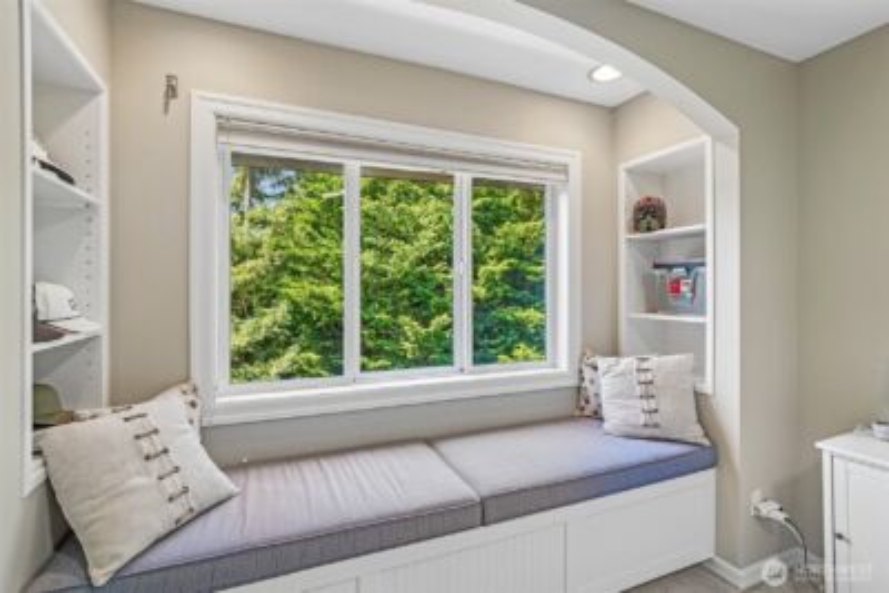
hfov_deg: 96.7
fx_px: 395
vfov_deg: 73.8
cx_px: 444
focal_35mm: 16
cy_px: 296
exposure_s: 1/80
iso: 1600
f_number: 8
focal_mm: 16
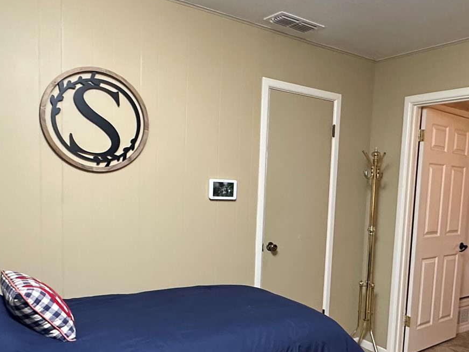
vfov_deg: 42.5
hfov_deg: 54.6
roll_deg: -3.3
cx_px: 297
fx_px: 447
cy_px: 228
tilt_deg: -4.8
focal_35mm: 33
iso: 500
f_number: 2.2
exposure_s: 1/60
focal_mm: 2.22
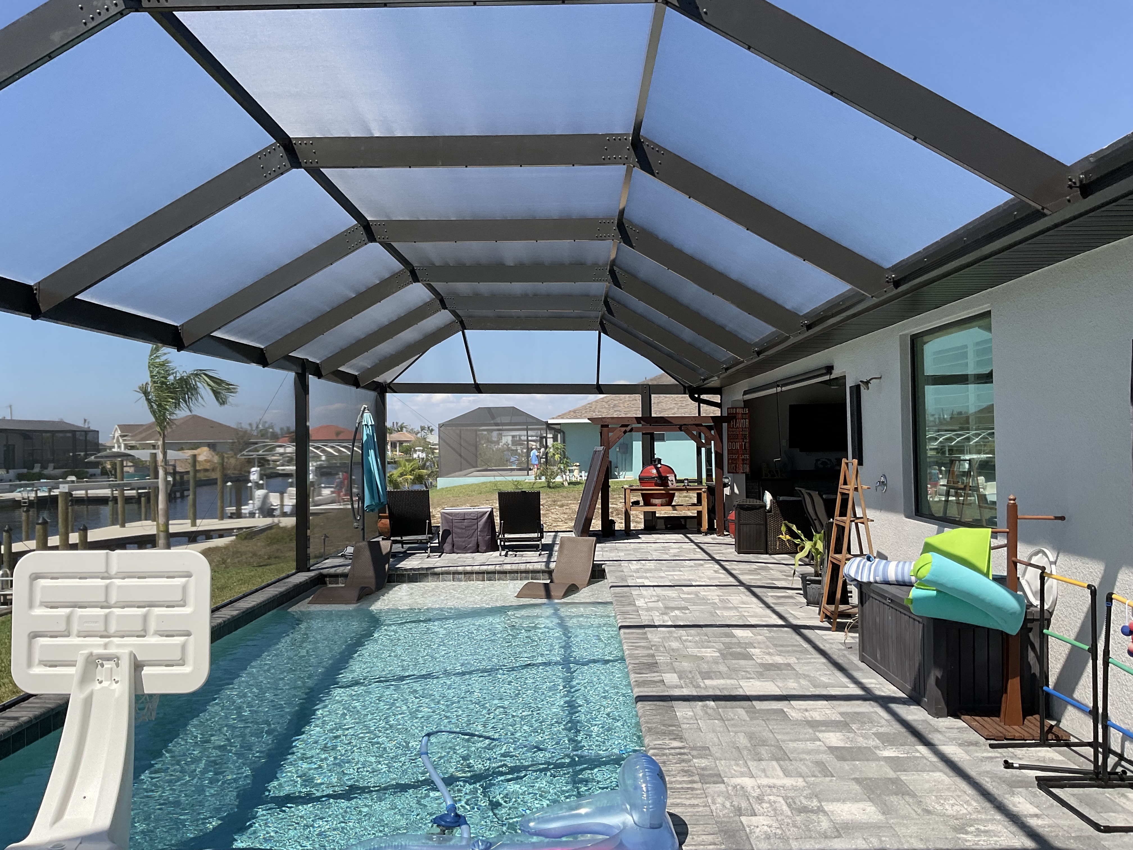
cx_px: 566
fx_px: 949
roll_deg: +2.4
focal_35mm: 29
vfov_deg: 48.2
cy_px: 425
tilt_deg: +0.3
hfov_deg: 61.7
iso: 16
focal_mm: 3
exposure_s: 1/997
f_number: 1.8
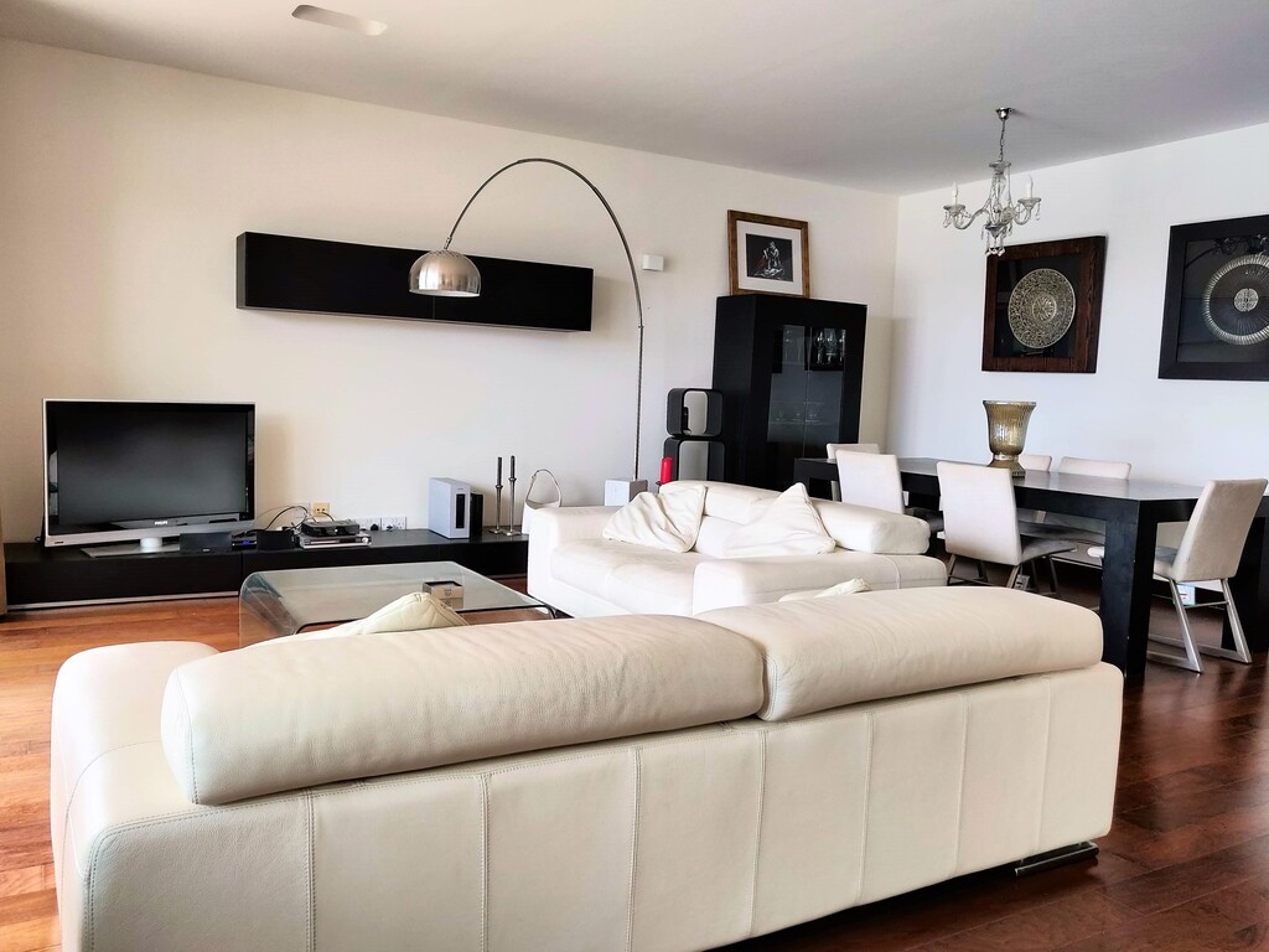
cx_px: 634
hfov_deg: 69.4
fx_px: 916
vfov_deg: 54.9
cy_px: 476
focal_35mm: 25
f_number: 1.7
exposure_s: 1/50
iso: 125
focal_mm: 4.25
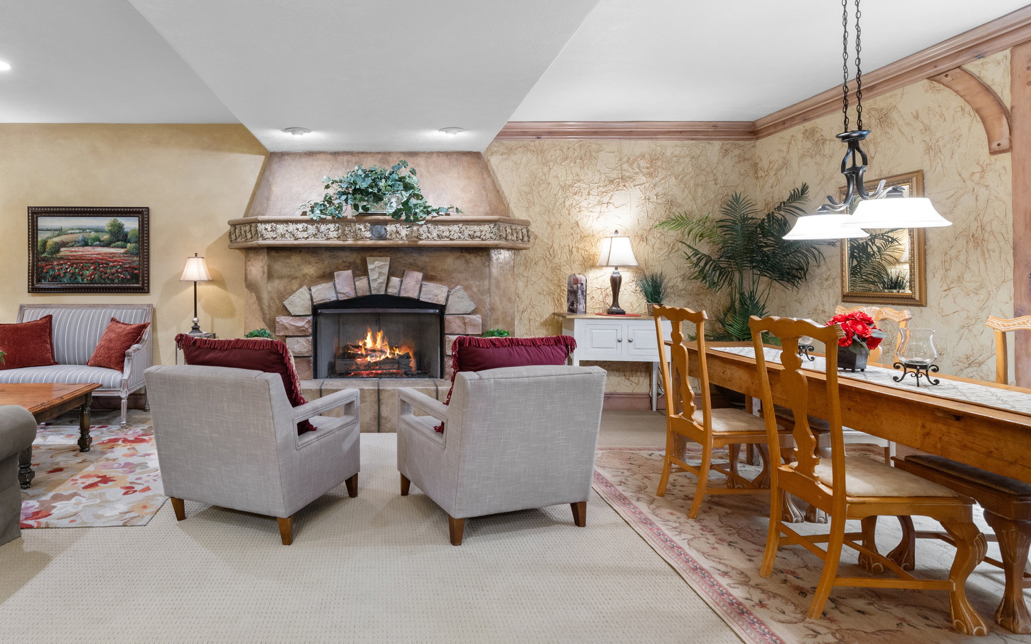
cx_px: 388
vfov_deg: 57.0
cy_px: 273
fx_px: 590
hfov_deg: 80.8
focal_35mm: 21
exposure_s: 2.5
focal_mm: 16
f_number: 9
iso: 250
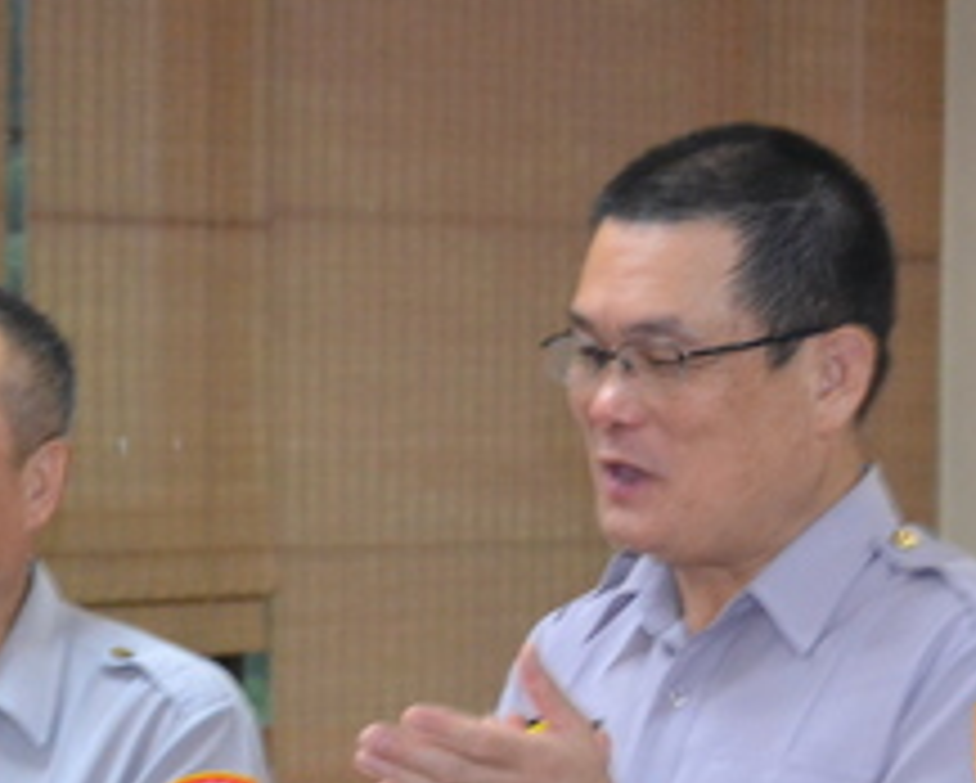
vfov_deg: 7.1
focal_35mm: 218
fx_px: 6303
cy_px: 614
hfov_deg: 8.8
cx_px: -130
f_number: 5.3
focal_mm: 48
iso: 2200
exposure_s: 1/60
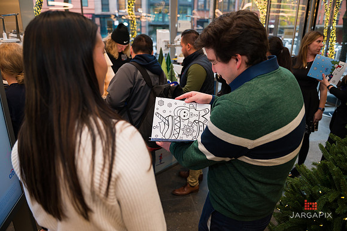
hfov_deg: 73.8
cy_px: 116
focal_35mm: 24
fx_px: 231
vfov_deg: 53.1
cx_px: 174
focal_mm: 24
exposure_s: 1/200
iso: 400
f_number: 3.2
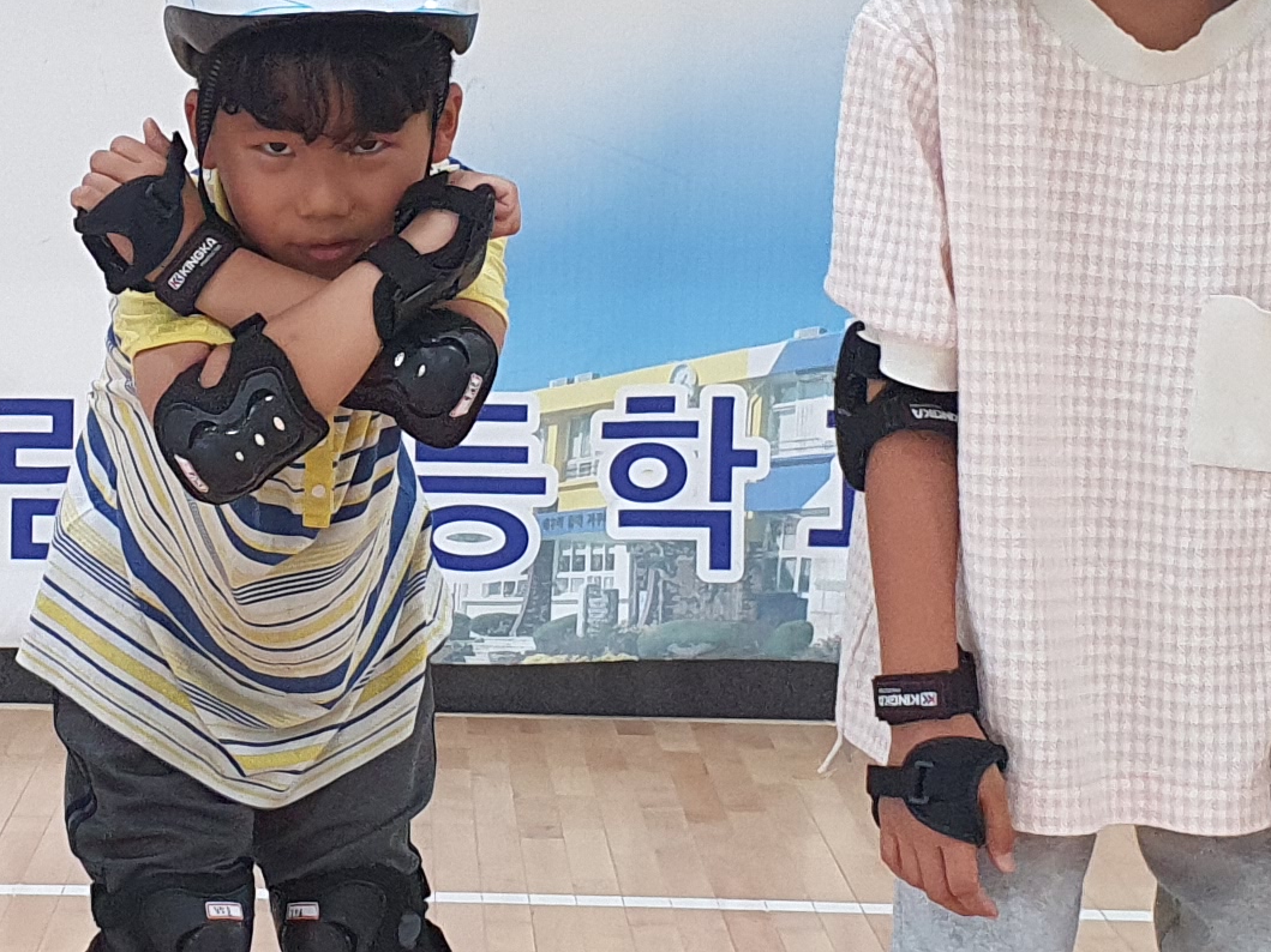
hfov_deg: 19.6
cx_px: 221
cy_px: 234
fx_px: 3635
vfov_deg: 14.9
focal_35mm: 99
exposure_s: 1/120
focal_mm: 4.3
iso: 160
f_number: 2.4
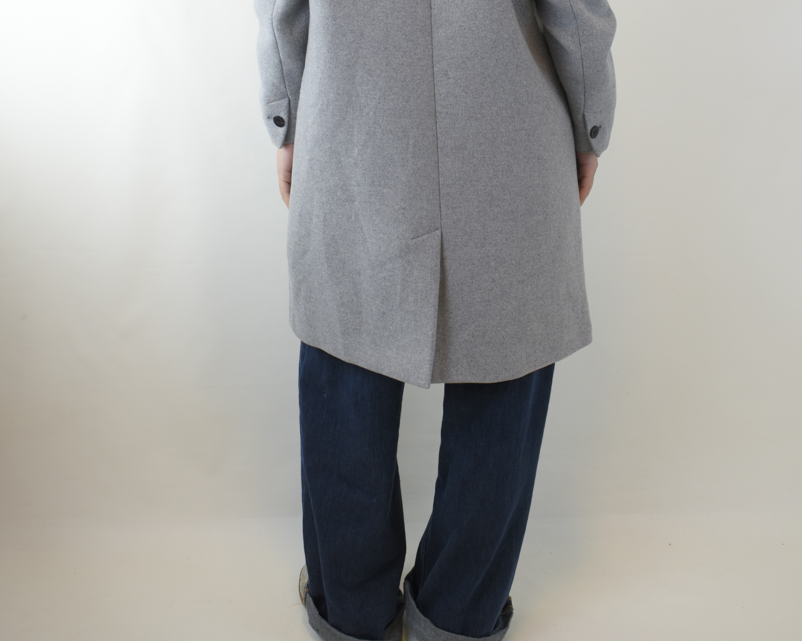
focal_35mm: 47
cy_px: 155
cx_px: 398
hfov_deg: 39.5
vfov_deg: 31.5
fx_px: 1116
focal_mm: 22
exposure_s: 1/100
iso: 400
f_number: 5
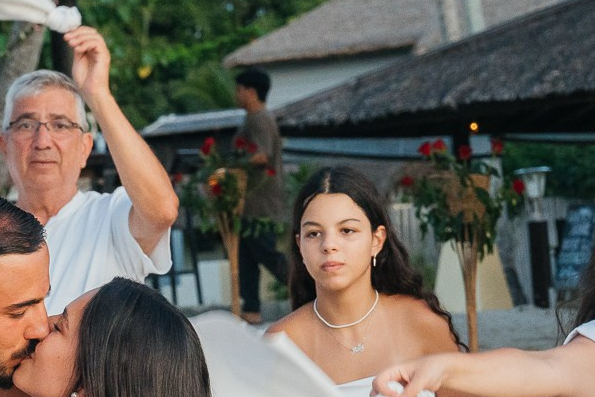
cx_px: 55
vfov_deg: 5.7
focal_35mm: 241
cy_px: 340
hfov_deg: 8.5
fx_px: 3984
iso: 1600
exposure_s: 1/250
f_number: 7.1
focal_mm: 70
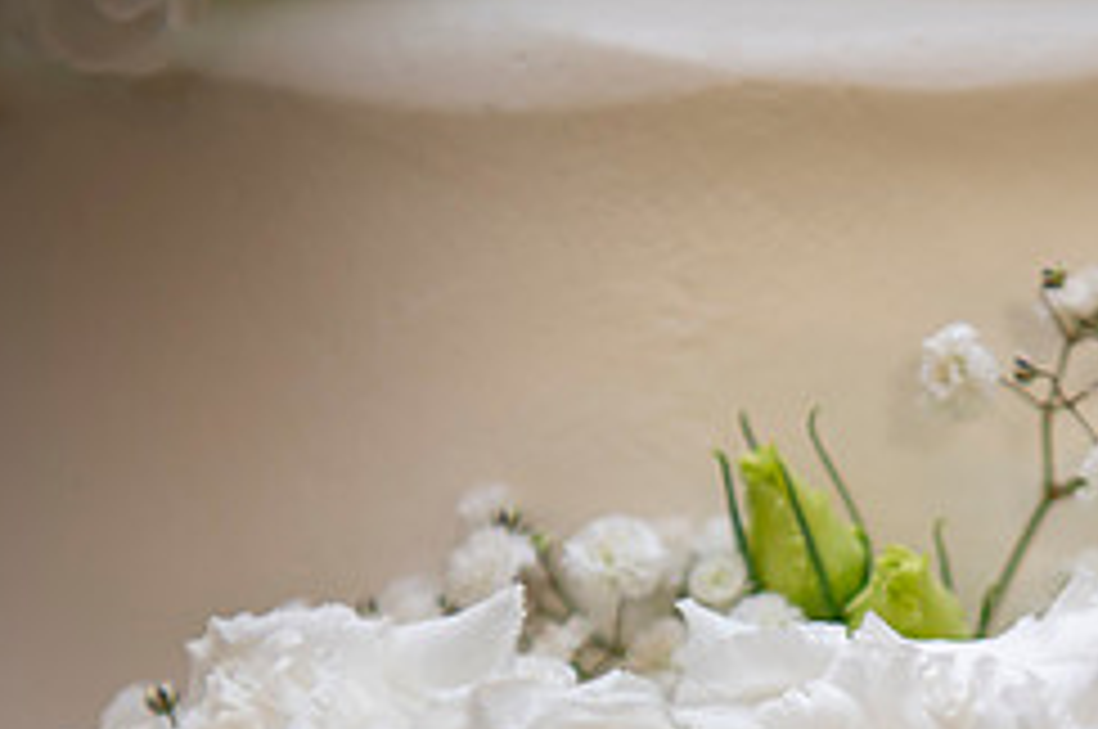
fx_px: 4295
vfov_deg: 9.6
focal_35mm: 141
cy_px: 828
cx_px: 968
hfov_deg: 14.4
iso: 250
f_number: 2.8
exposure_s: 1/100
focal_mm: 58
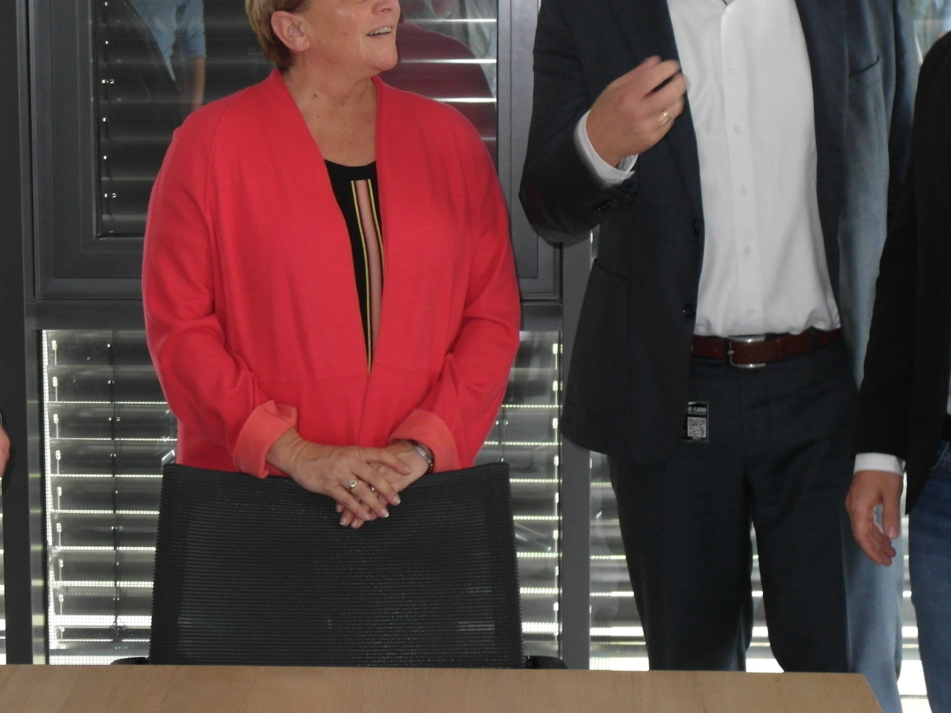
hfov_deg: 22.2
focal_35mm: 88
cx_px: 387
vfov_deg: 16.7
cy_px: 190
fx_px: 2417
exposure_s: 1/45
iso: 200
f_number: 2.4
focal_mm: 10.6
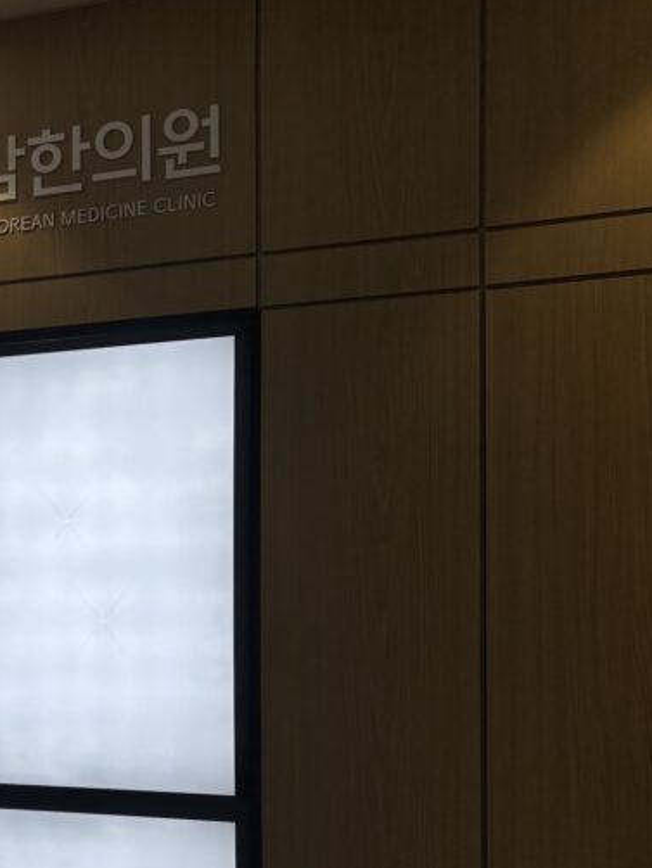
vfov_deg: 35.6
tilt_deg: -0.2
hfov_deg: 26.1
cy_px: 617
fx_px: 1330
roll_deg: -0.2
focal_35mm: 53
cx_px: -3
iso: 50
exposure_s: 1/910
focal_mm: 5.96
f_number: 1.6
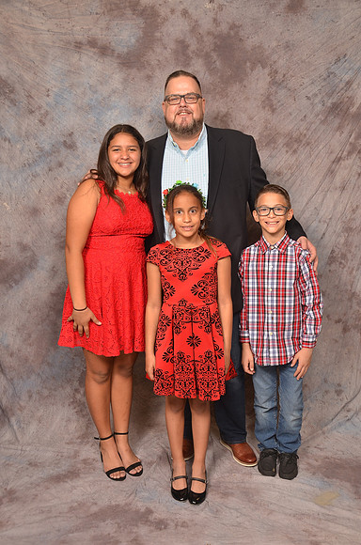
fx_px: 544
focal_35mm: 36
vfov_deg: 53.2
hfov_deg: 36.7
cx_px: 180
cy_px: 272
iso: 200
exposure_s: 1/60
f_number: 5.6
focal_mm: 24
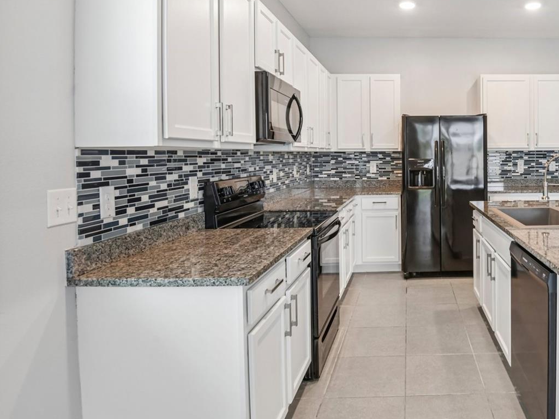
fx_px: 388
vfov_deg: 56.2
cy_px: 161
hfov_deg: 66.8
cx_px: 424
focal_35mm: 24
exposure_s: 1/10
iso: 400
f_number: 8
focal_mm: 16
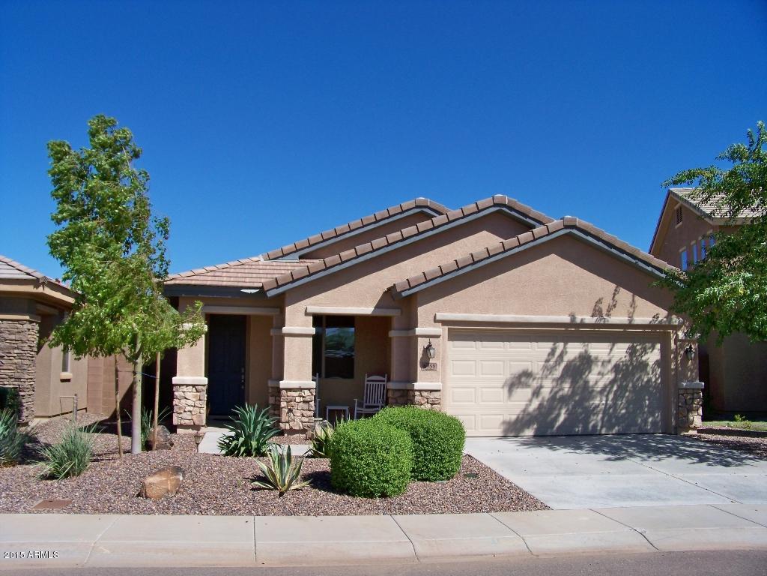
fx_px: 731
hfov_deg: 55.4
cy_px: 288
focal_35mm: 33
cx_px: 384
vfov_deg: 42.9
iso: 80
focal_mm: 5.85
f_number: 4
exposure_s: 1/800
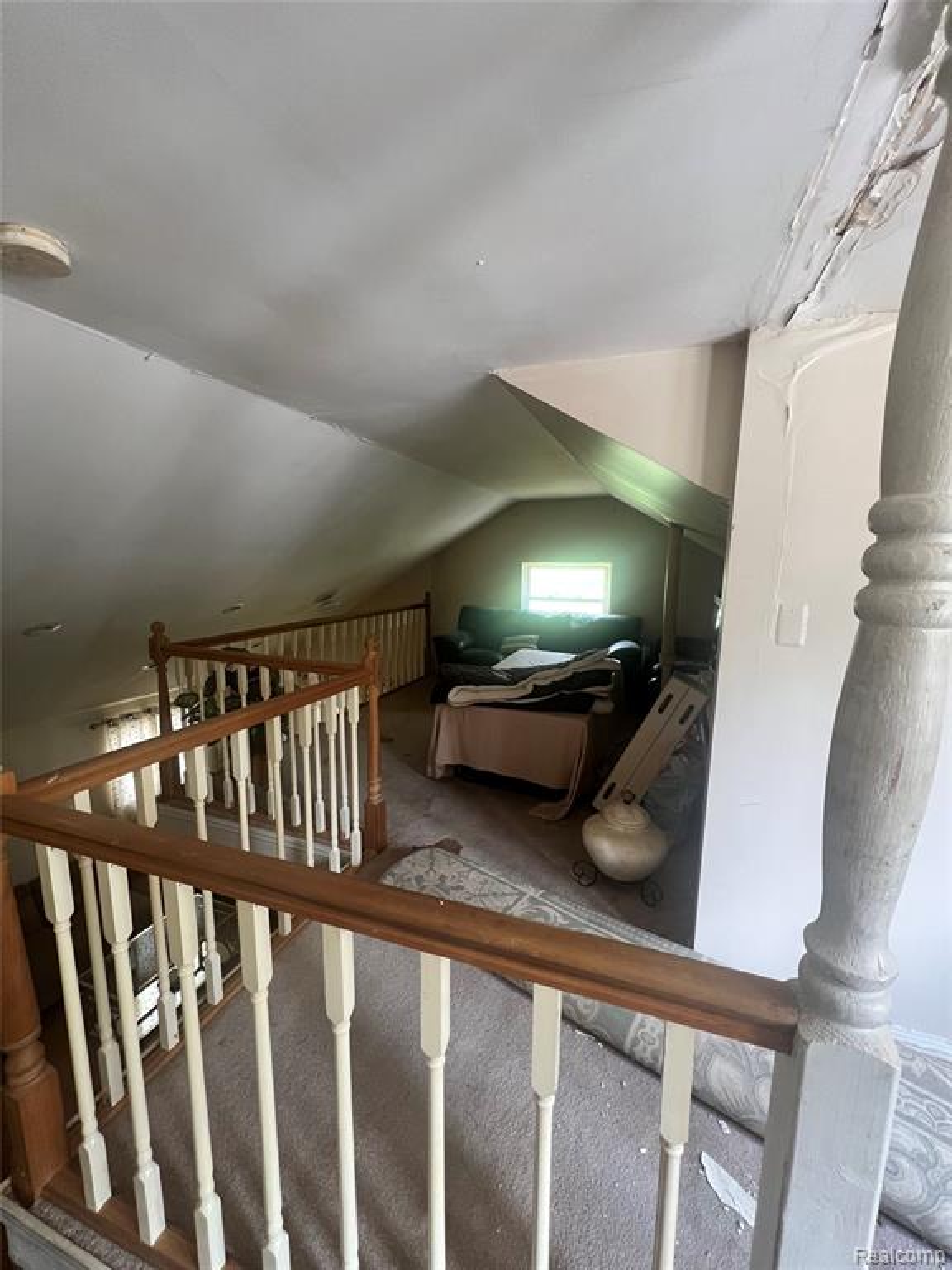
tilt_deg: -7.8
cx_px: 476
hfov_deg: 89.9
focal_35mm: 13
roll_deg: -0.3
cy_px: 635
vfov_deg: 106.2
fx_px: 477
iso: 250
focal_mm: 1.57
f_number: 1.8
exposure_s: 1/73
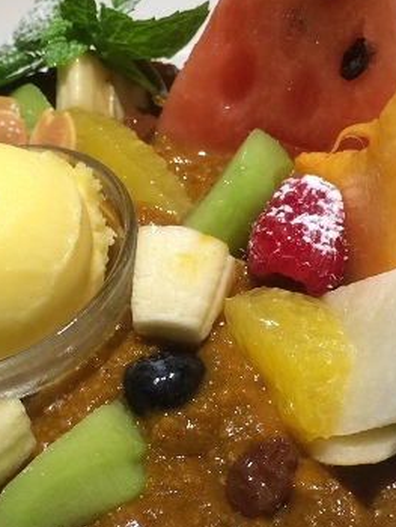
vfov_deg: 32.1
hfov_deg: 24.4
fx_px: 914
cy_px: 318
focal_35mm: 60
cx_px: 184
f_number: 2.2
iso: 40
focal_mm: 4.12
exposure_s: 1/33
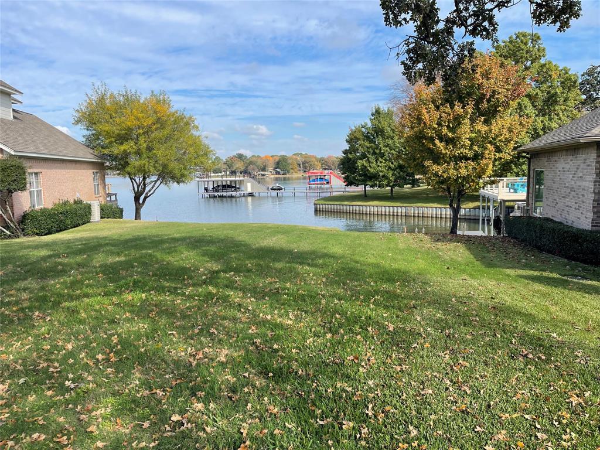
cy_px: 225
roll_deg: +1.9
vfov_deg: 53.1
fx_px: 451
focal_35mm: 26
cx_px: 300
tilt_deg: -7.8
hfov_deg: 67.3
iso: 32
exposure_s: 1/2336
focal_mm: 5.1
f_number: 1.6
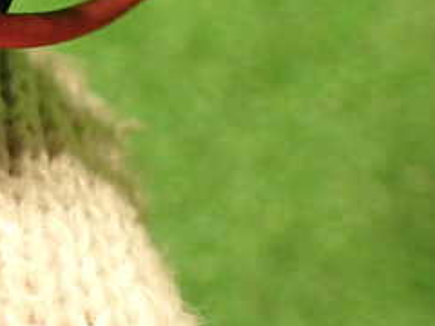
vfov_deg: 19.4
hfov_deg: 23.5
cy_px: 56
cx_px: -100
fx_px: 942
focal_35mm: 75
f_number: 2.3
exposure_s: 1/30
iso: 500
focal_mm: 5.4
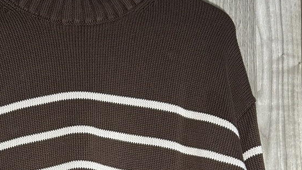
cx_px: 77
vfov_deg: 16.1
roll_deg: +0.8
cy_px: 261
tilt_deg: +0.1
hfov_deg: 30.5
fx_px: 544
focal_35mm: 68
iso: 160
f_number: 1.5
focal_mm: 5.7
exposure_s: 1/60
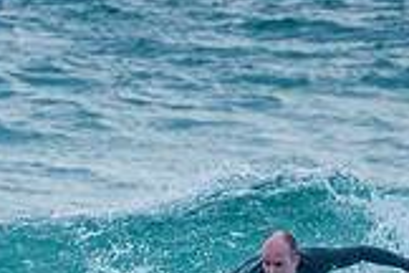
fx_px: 22391
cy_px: 439
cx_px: 46
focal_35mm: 1971
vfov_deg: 0.7
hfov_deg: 1.0
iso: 500
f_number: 8
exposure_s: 1/2000
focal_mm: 400
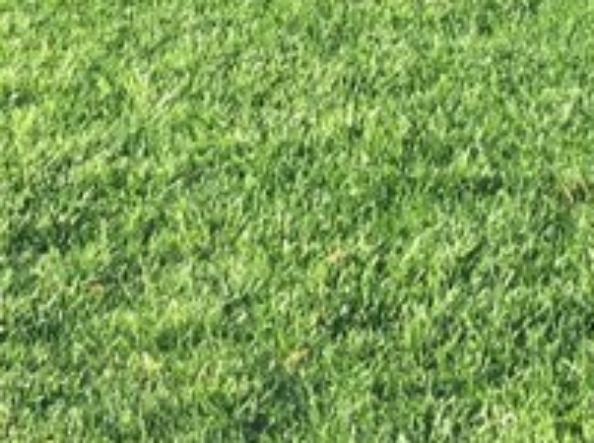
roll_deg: +1.1
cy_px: -304
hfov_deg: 13.4
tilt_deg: -0.2
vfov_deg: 9.6
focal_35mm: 148
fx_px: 2535
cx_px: 242
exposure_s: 1/120
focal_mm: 4.15
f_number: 2.2
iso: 25
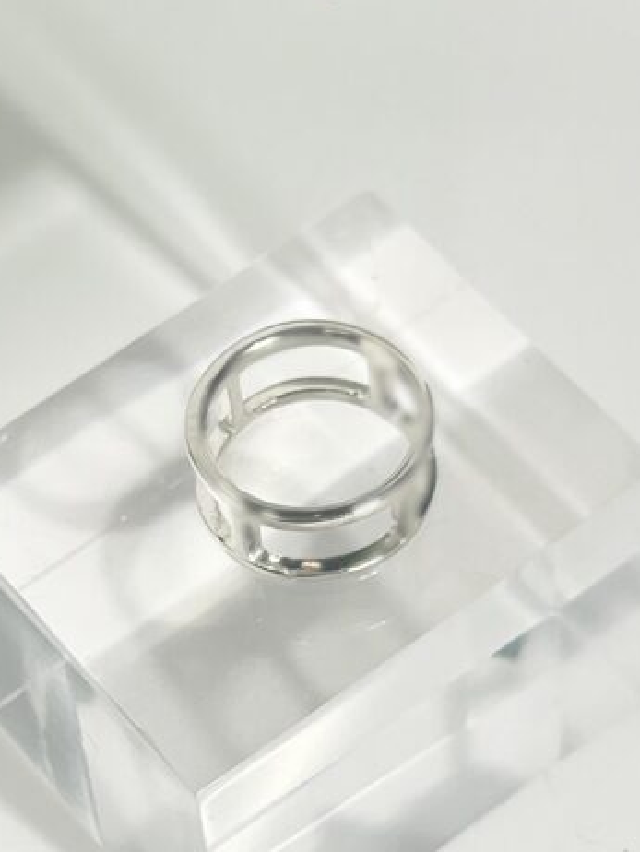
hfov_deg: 51.4
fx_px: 665
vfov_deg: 65.3
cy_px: 424
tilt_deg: -59.4
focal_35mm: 27
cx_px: 319
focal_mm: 5.7
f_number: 1.5
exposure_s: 1/4115
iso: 50
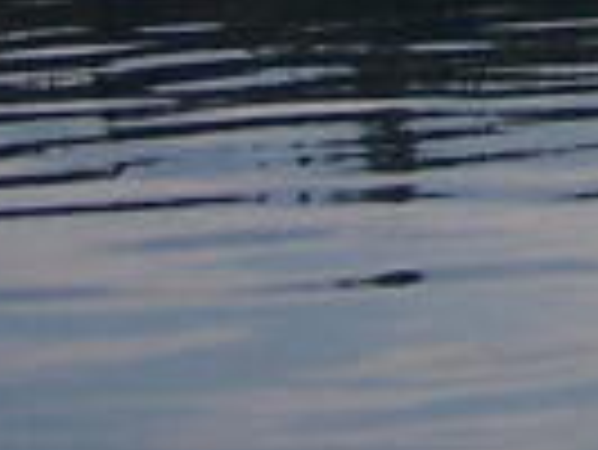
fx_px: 5066
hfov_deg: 6.3
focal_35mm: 293
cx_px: 1583
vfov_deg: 5.0
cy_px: -378
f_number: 2.8
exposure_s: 1/500
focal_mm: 6.3
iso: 80
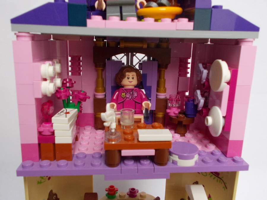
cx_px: 134
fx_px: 262
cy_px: 100
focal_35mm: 34
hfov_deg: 54.0
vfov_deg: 41.8
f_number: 3.6
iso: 180
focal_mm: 6
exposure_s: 1/25
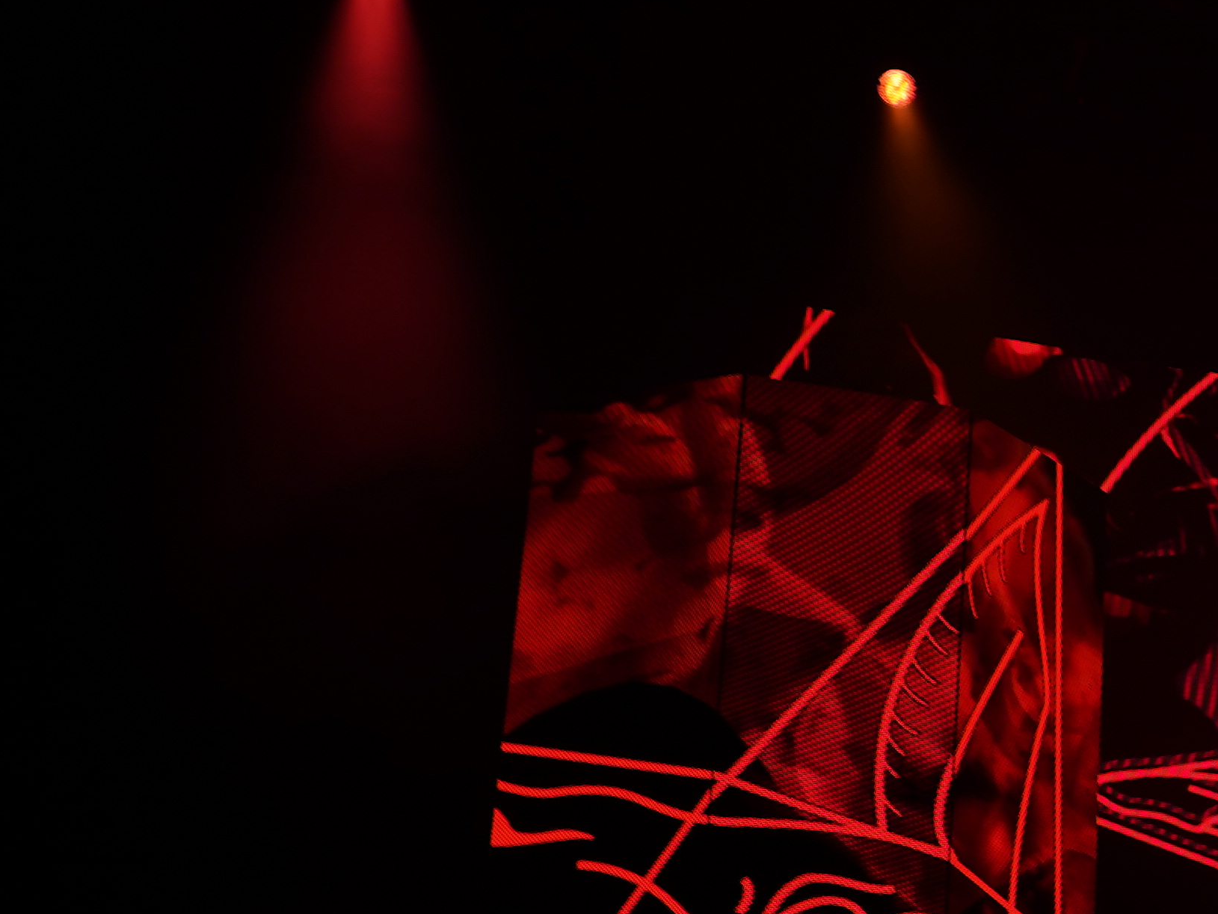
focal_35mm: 85
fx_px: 2991
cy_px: 762
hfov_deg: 18.2
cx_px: 2194
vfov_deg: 17.2
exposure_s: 1/60
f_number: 5.6
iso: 100
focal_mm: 24
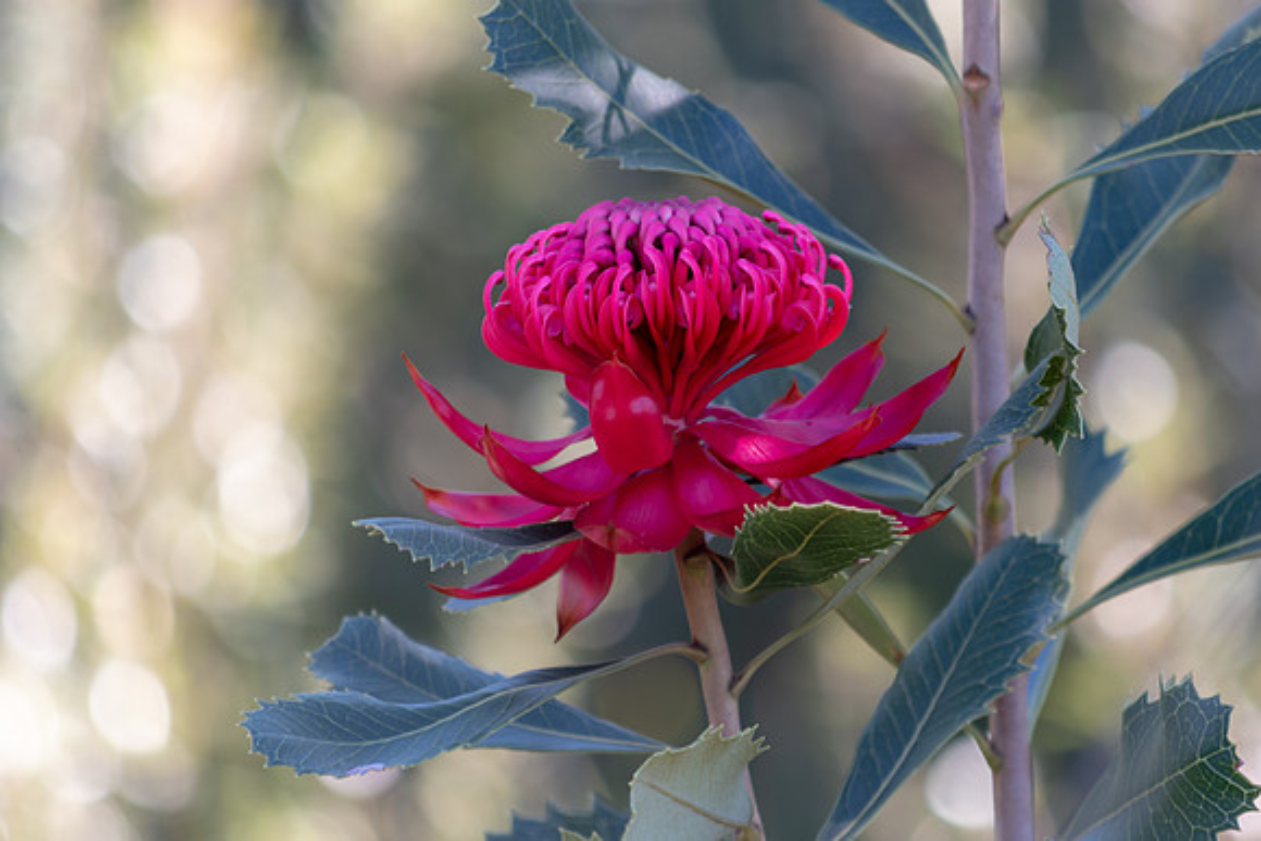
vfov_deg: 3.1
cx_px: 630
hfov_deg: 4.6
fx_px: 15765
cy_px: 420
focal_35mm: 450
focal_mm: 300
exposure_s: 1/40
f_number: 5.6
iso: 200
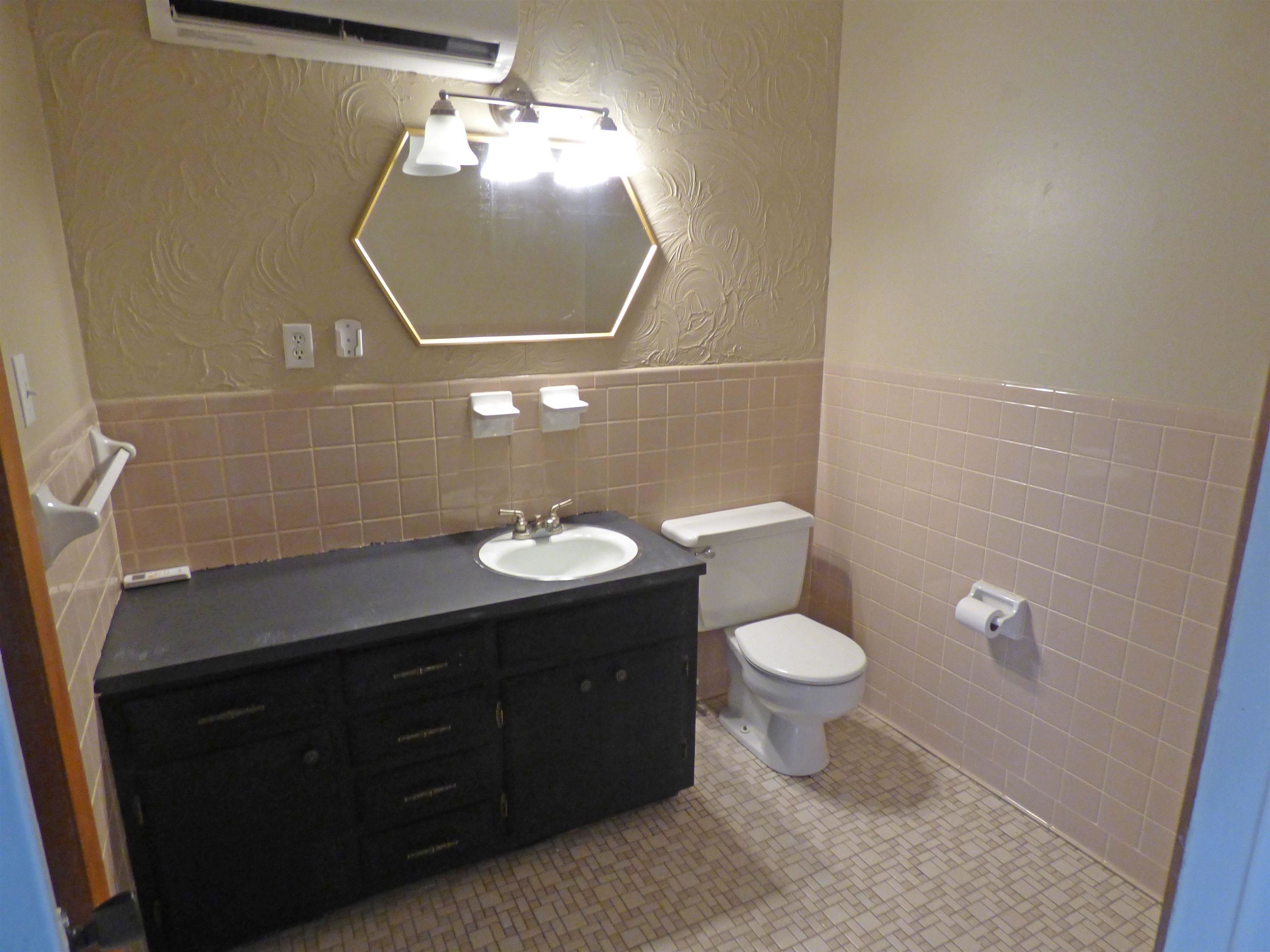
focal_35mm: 20
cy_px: 476
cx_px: 635
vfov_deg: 66.0
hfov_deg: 81.7
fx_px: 734
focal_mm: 3.58
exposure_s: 1/30
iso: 400
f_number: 2.8
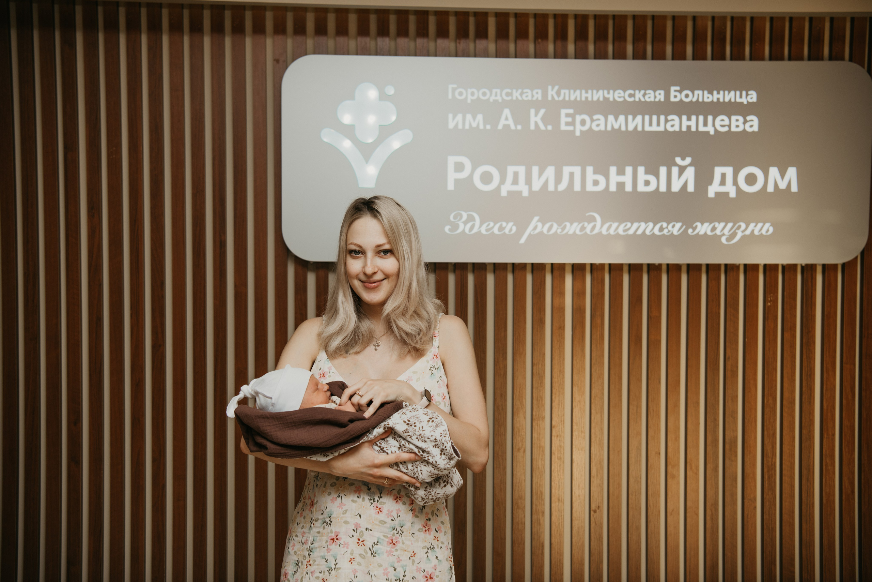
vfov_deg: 31.9
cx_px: 436
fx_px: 1017
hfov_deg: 46.4
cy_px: 291
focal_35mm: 42
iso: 125
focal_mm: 42
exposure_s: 1/160
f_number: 4
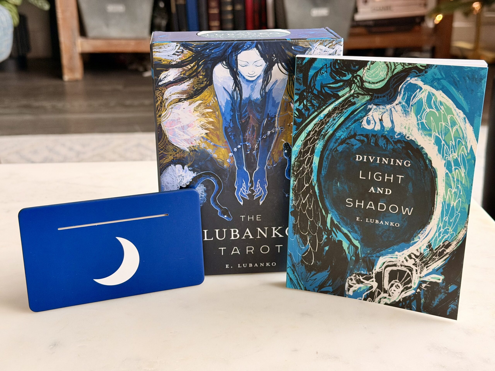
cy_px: 186
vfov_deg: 30.3
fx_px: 686
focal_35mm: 48
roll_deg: +0.7
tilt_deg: -21.4
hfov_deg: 39.7
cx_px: 248
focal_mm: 6.76
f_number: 1.78
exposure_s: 1/55
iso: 250
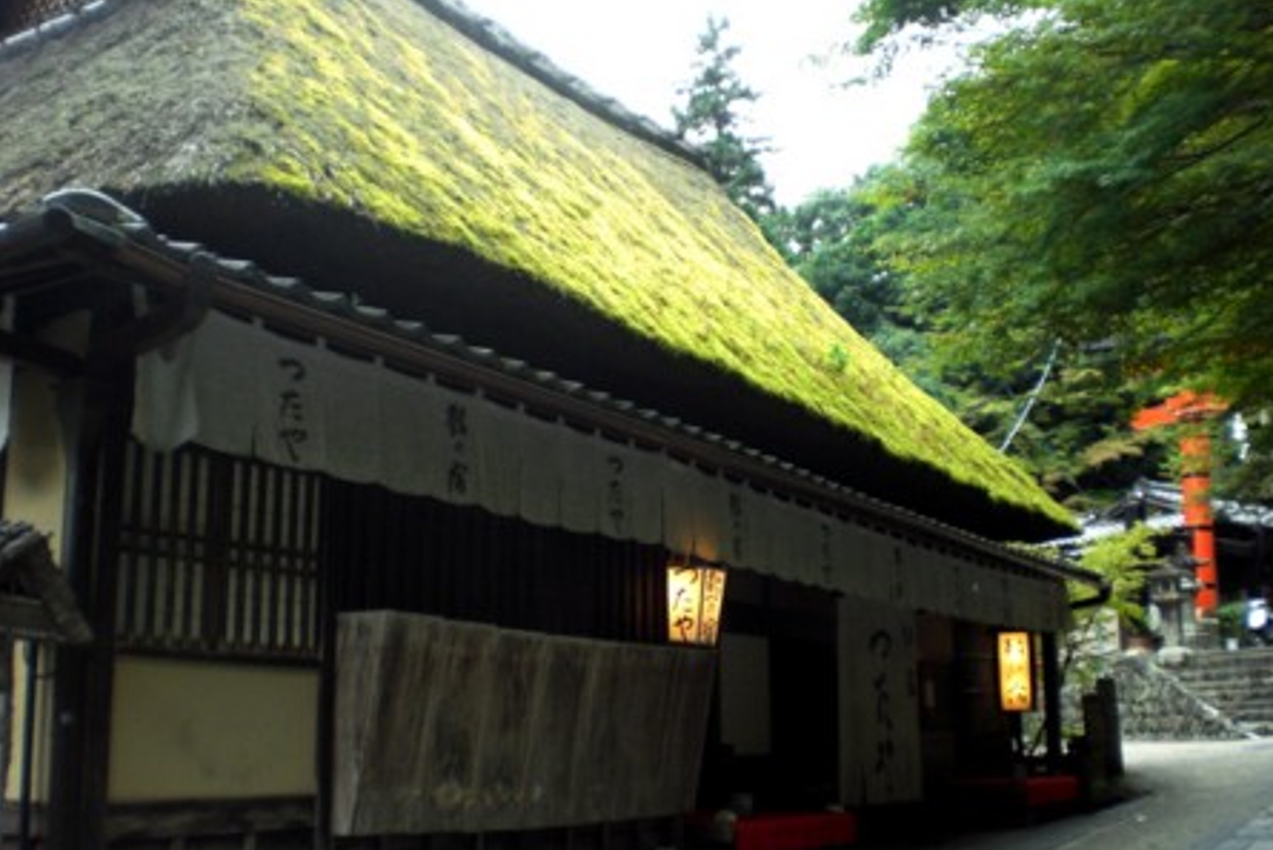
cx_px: 641
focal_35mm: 40
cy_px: 424
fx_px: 1415
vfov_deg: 33.4
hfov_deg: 48.4
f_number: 3.1
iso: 200
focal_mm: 6.3
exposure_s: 1/40
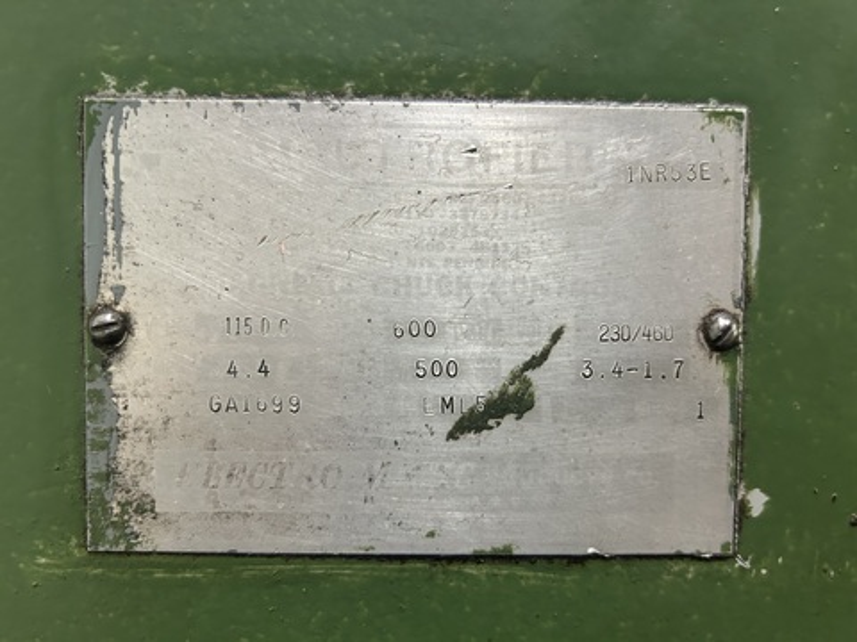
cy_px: 321
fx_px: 644
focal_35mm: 26
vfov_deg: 53.1
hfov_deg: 67.3
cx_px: 428
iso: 200
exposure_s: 1/60
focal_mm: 5.7
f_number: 1.5
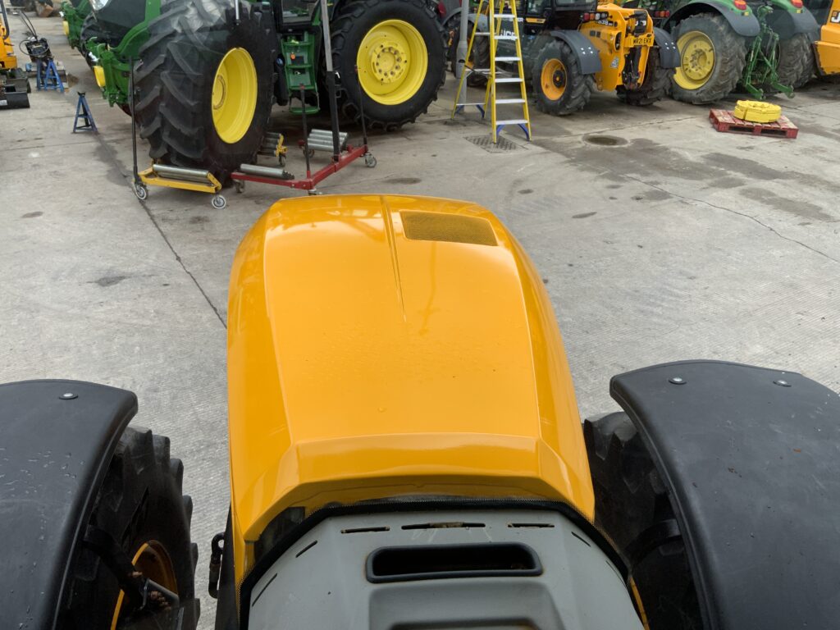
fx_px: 704
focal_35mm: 29
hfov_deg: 61.7
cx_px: 420
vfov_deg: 48.2
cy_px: 315
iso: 16
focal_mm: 3
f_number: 1.8
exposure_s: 1/556
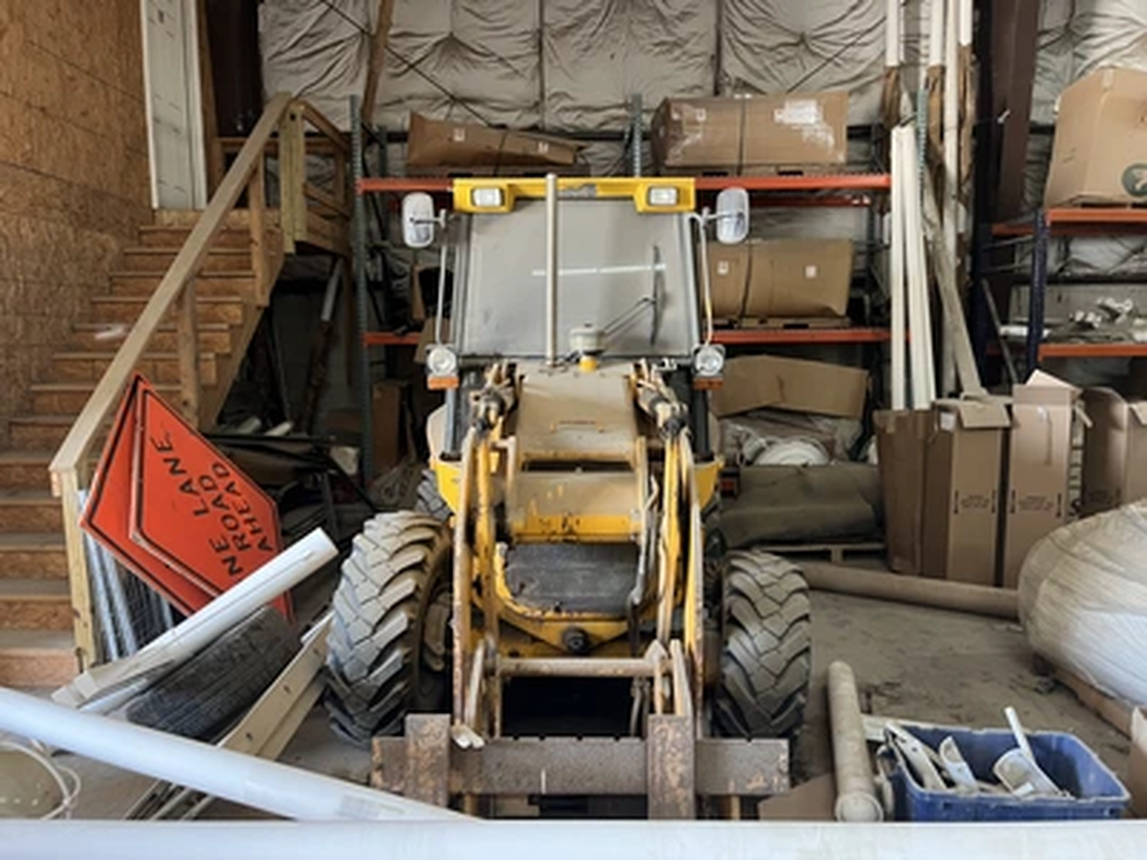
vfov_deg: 53.1
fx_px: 862
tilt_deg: -5.2
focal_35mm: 26
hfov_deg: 67.3
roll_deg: -2.4
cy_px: 430
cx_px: 574
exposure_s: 1/60
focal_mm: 5.1
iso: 320
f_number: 1.6
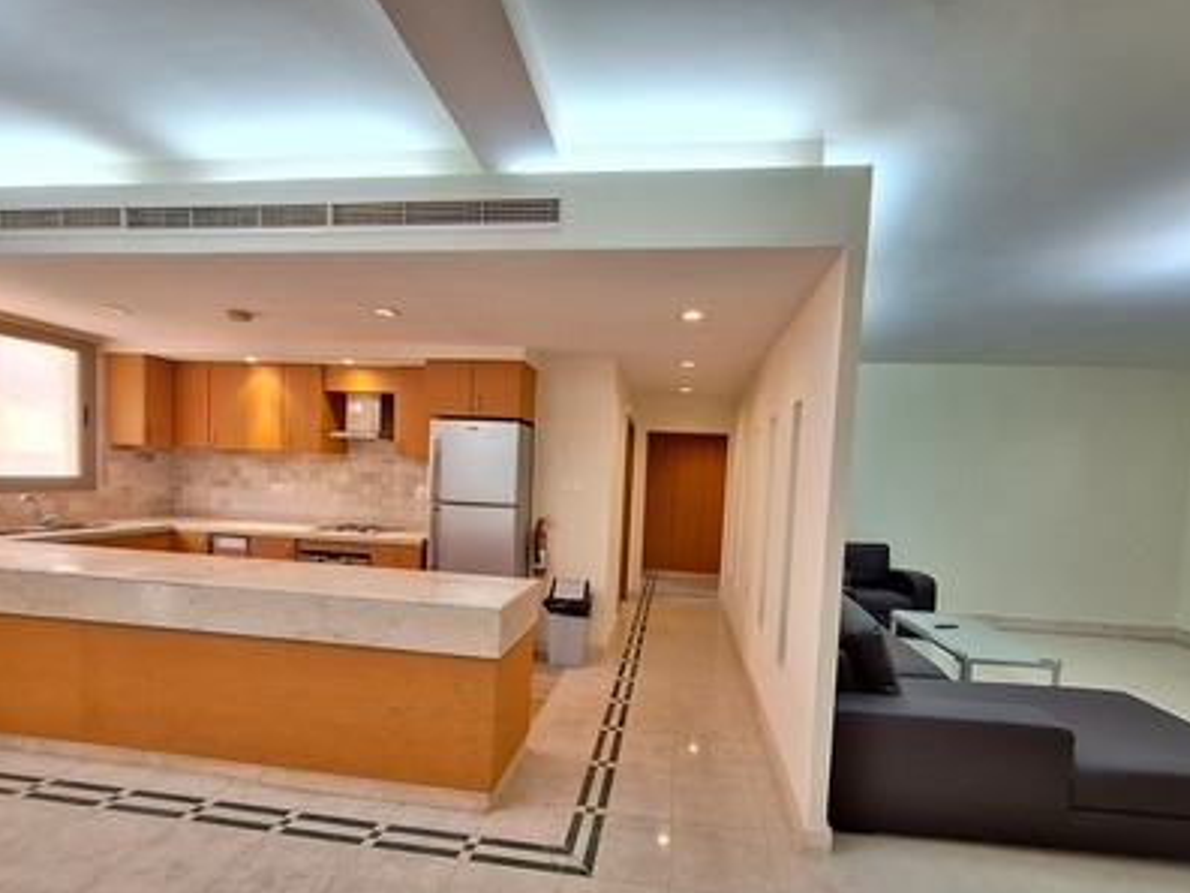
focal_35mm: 15
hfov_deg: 98.1
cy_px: 501
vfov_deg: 81.4
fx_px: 516
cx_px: 612
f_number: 2.2
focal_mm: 1.74
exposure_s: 1/25
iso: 200
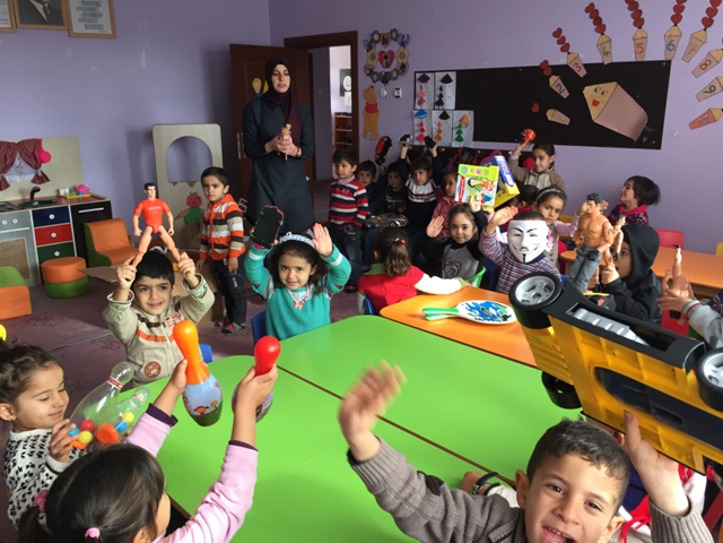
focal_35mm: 29
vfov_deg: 48.2
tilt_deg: -15.9
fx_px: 606
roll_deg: +1.0
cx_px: 362
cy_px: 272
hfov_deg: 61.7
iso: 40
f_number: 2.2
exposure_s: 1/40
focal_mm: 4.15
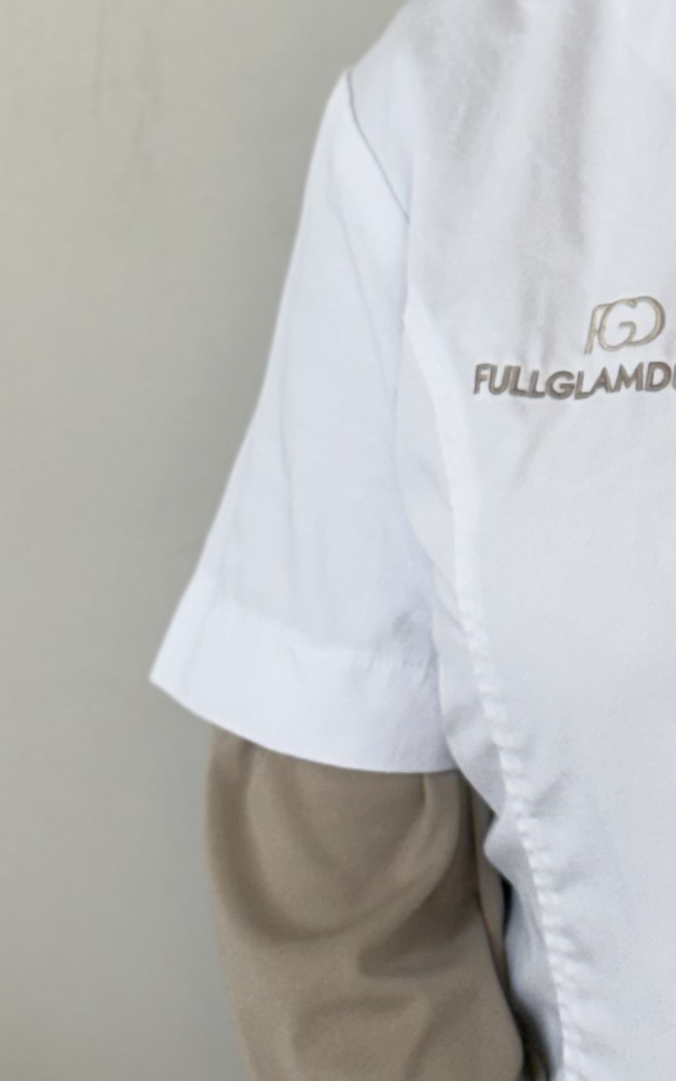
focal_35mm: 152
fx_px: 4480
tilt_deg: -7.4
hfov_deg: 8.4
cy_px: -102
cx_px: 1039
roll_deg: +3.7
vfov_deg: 13.5
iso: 64
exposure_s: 1/50
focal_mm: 6.76
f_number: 1.78
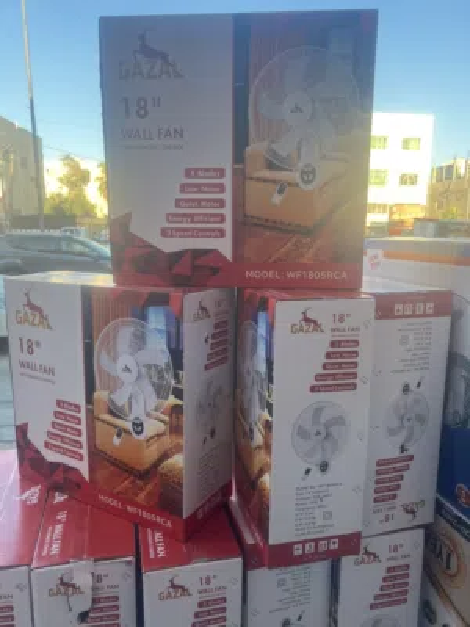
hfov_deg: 53.1
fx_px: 471
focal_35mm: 26
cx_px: 235
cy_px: 314
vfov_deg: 67.3
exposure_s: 1/241
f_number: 1.5
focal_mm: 5.7
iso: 40
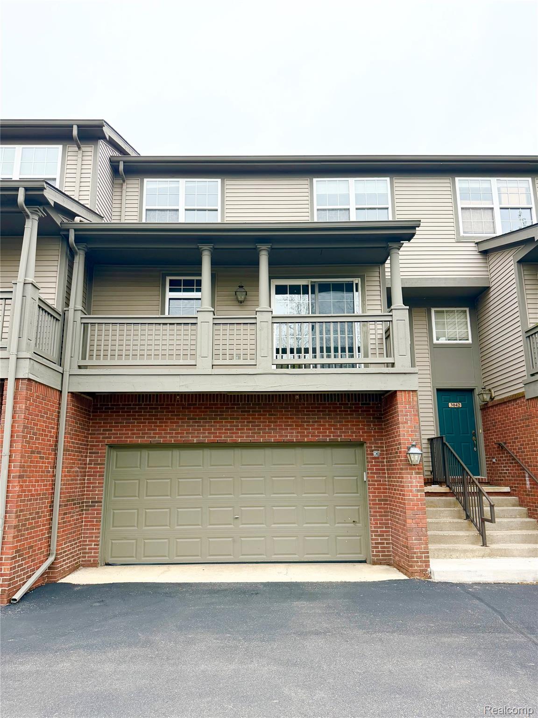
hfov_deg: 56.8
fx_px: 497
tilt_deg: +12.2
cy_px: 359
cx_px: 269
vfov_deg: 71.6
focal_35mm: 24
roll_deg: +0.9
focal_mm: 6.76
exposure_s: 1/1653
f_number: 1.78
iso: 100
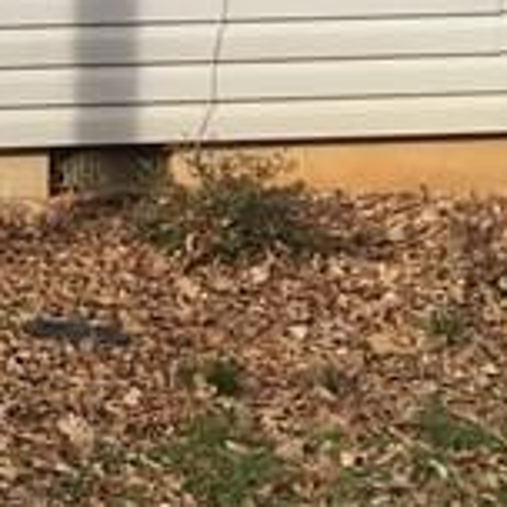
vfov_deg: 9.6
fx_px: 2867
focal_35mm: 173
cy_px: -414
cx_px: -834
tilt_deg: +0.4
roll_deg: +0.4
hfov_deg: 8.8
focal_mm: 4.15
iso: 25
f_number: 2.2
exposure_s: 1/1083
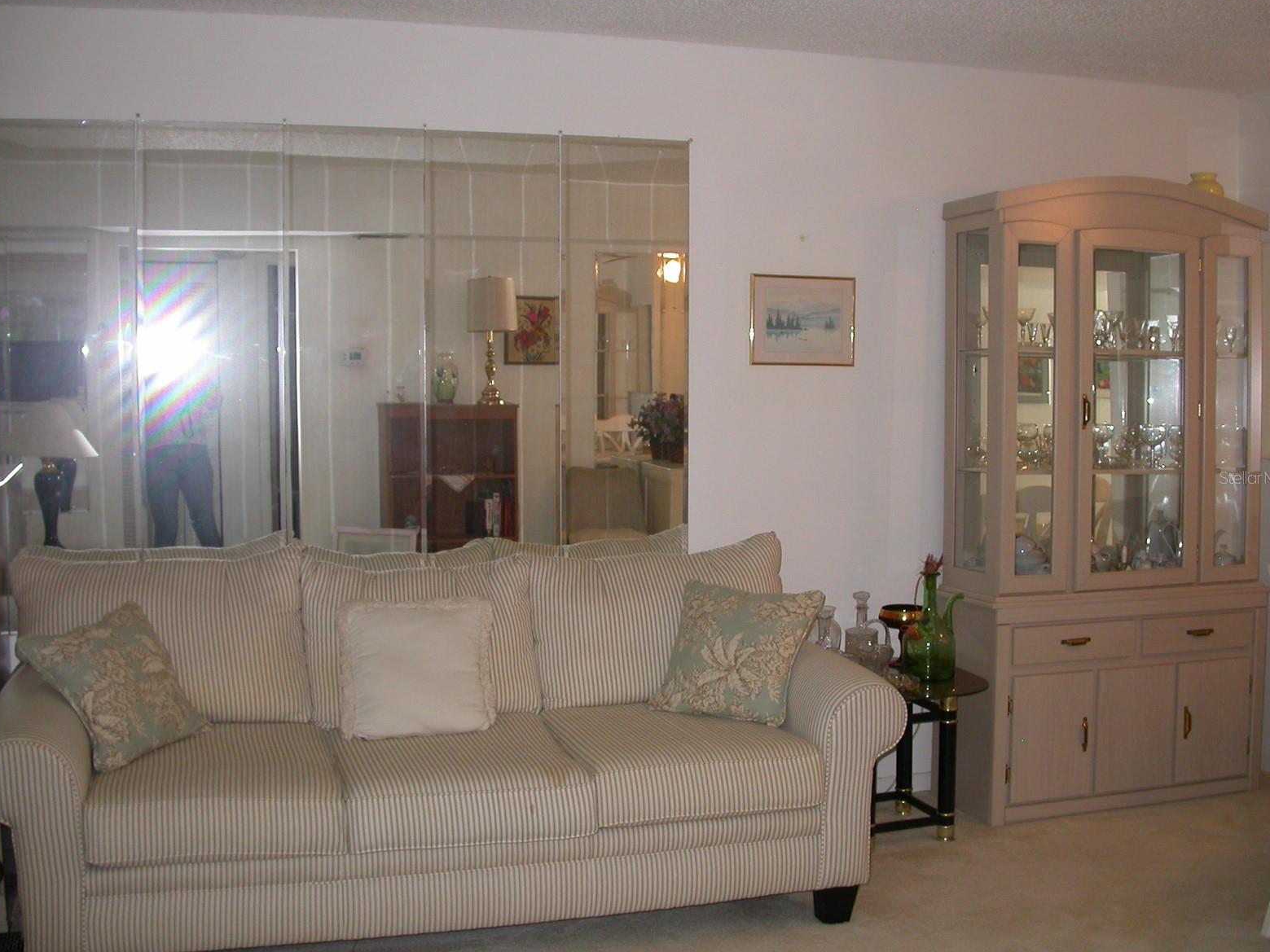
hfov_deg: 47.9
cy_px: 477
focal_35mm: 39
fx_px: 1431
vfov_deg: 36.8
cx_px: 644
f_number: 2.6
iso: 100
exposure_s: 1/60
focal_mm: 7.85
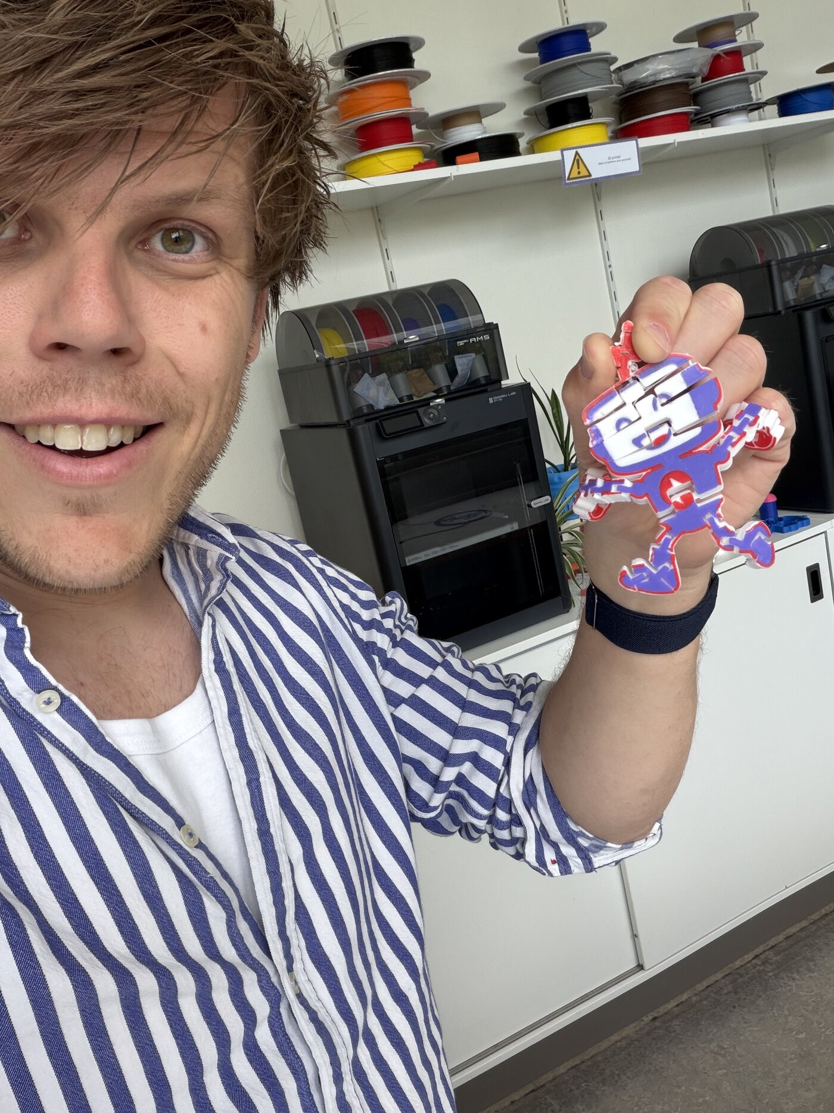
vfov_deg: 60.0
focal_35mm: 30
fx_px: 964
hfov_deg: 46.8
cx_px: 417
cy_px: 556
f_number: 1.9
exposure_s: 1/121
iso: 40
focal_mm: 2.71
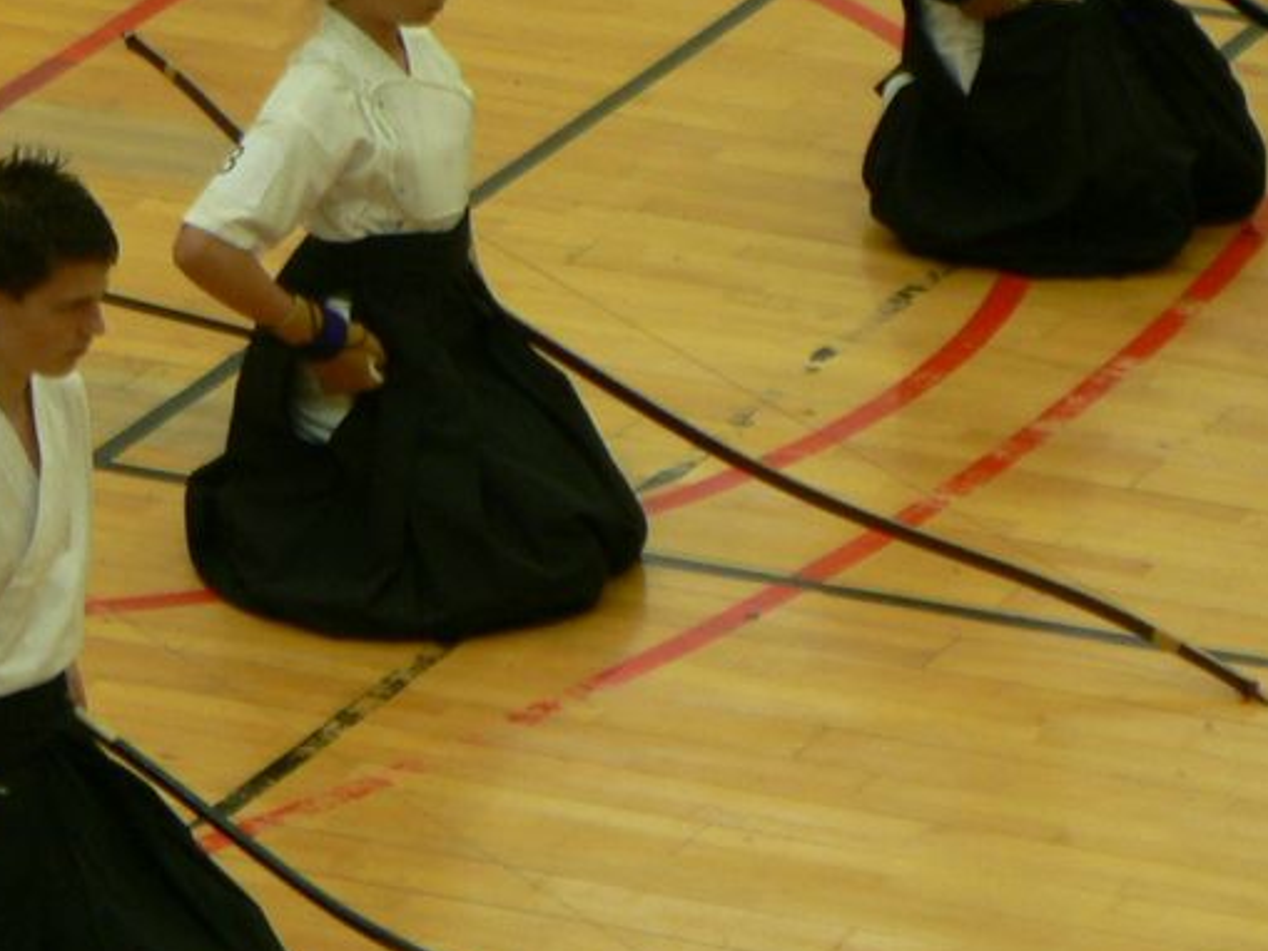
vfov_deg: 4.0
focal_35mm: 370
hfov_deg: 5.3
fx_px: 13556
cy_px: 712
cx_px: 105
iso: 100
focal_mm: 26.2
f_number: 3.3
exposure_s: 1/30
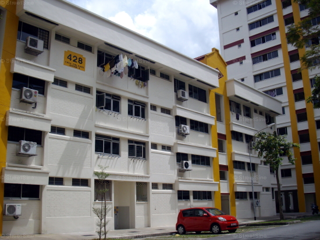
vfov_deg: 38.6
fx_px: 342
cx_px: 160
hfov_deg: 50.2
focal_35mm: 37
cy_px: 120
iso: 80
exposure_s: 1/400
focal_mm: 6.2
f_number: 5.6
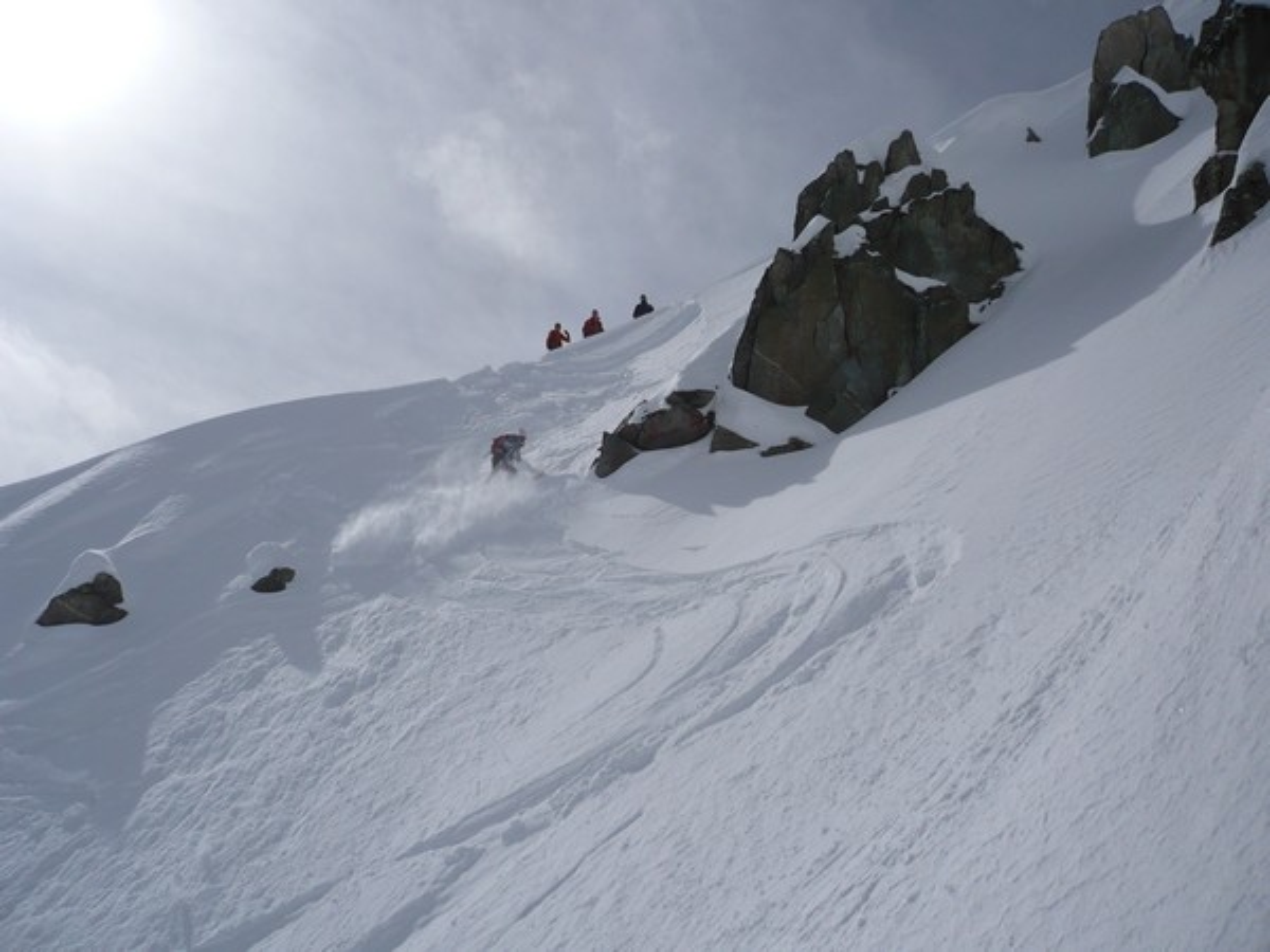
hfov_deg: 52.6
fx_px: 1284
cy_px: 476
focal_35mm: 35
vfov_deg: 40.7
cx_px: 635
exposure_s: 1/1600
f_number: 8
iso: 100
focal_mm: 5.8
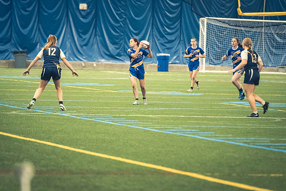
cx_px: 143
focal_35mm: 292
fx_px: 2318
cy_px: 96
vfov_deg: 4.7
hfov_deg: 7.1
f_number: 2.8
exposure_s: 1/500
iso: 12800
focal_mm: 195
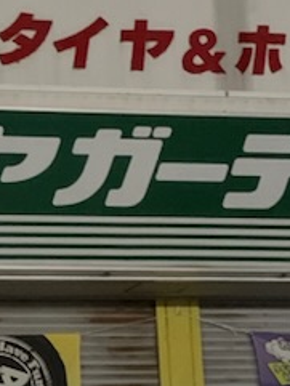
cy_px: 301
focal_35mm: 138
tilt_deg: +9.7
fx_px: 1540
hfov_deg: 10.5
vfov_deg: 14.2
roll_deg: +3.8
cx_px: -90
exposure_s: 1/15
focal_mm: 4.25
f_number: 1.8
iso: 1600
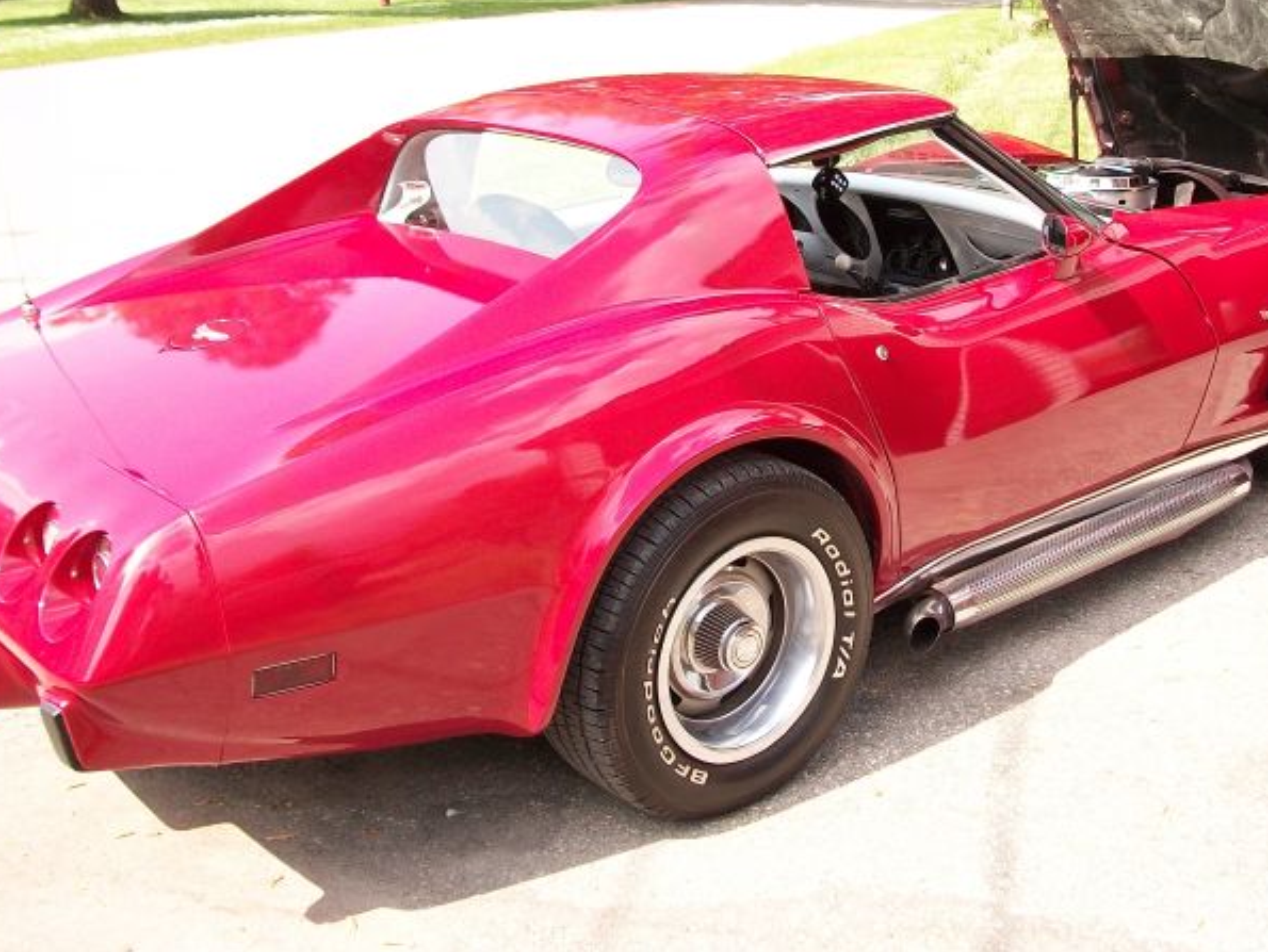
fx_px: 1576
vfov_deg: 33.3
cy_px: 319
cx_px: 720
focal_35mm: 43
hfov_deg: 43.7
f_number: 2.9
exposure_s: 1/320
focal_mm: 5.7
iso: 80
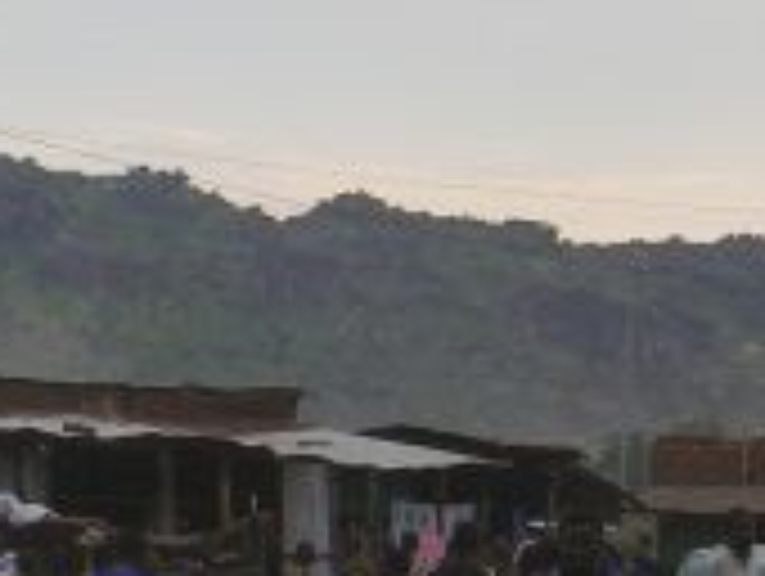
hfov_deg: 7.3
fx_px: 5953
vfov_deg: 5.5
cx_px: -196
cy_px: 234
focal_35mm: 269
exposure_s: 1/317
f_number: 4.1
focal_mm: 13
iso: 50
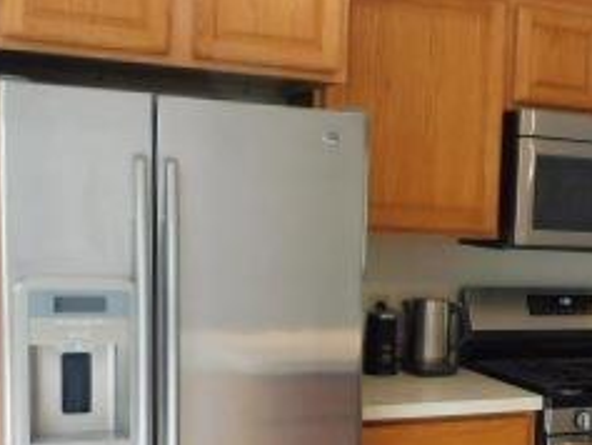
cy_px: 355
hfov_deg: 29.5
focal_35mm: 62
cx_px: 562
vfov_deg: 23.3
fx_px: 1061
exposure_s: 1/30
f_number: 3
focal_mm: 4
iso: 200
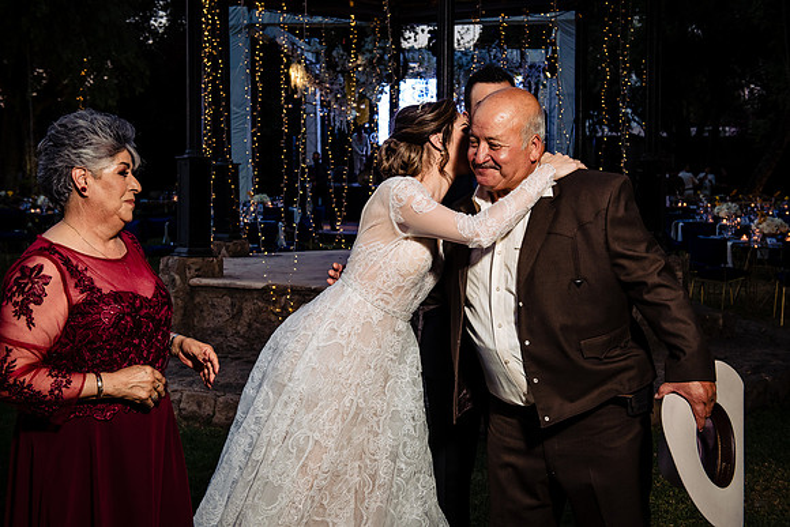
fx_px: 966
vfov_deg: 30.5
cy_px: 264
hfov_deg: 44.5
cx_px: 395
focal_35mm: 44
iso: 1250
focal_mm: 44
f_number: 6.3
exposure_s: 1/200
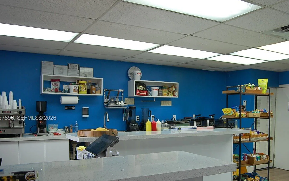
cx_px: 164
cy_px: 119
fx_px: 268
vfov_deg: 36.9
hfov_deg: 56.5
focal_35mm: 34
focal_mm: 18
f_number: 5
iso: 400
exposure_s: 1/100
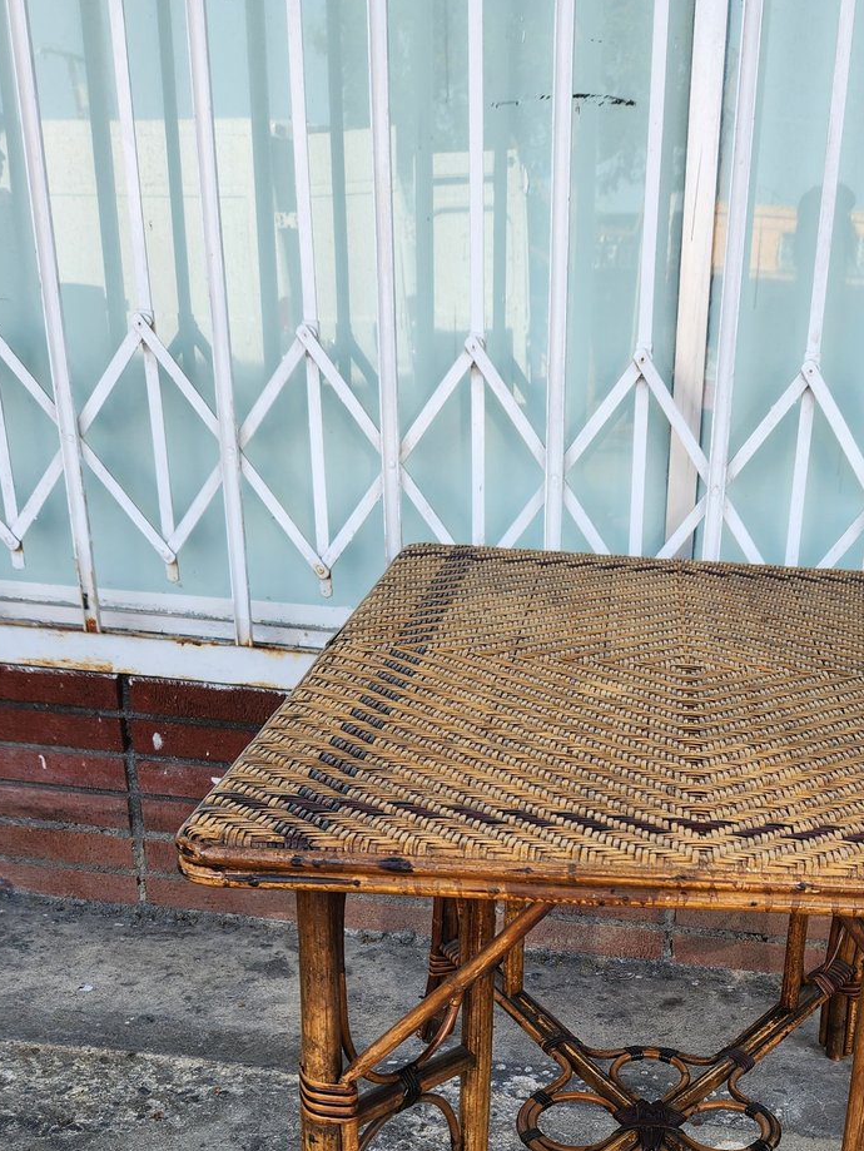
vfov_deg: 43.5
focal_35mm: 40
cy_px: 994
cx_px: 695
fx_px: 1330
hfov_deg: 34.8
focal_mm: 5.4
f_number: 1.8
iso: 20
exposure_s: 1/219
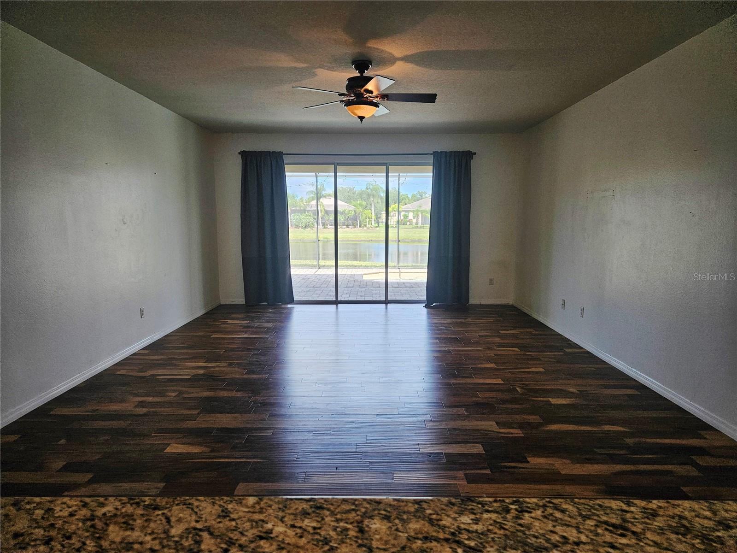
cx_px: 368
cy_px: 276
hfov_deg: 73.9
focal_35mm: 23
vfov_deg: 58.9
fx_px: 490
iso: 100
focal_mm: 5.4
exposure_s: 1/359
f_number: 1.8
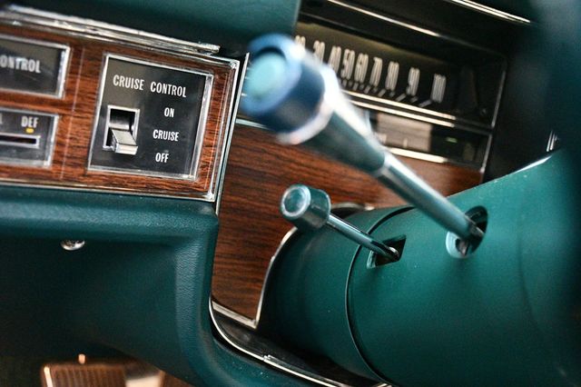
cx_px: 290
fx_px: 645
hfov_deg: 48.5
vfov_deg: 33.4
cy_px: 194
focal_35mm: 40
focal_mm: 27
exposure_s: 1/60
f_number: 4
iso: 12800
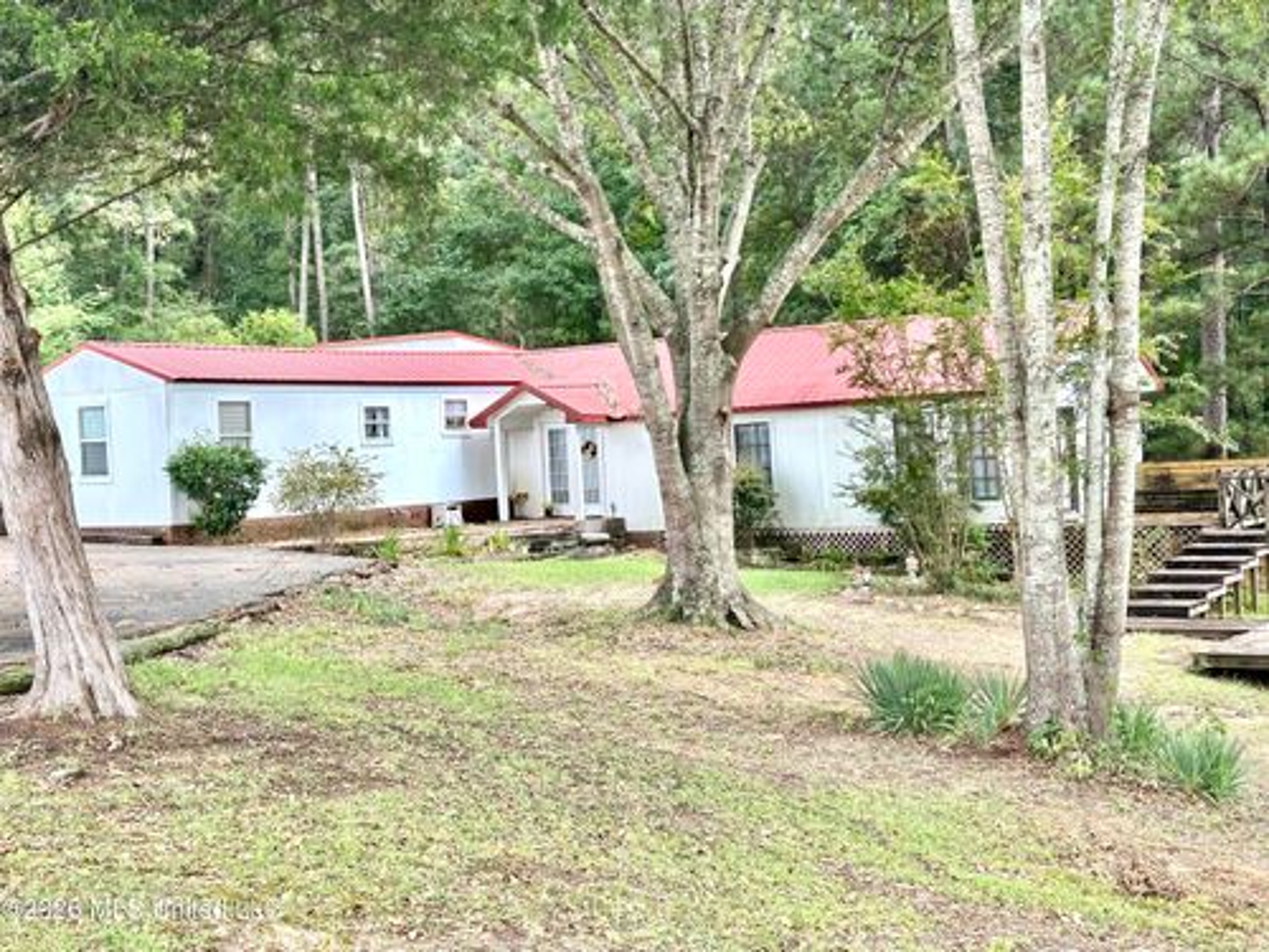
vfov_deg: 30.3
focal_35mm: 48
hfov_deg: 39.7
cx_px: 634
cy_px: 476
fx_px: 1760
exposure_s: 1/333
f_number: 1.78
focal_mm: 6.86
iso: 64
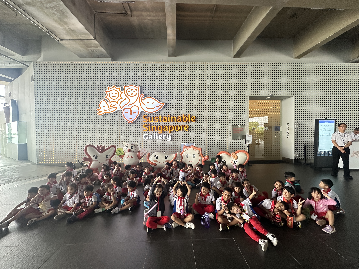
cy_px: 134
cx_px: 180
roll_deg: +0.8
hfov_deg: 102.1
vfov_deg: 85.7
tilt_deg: -1.0
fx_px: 145
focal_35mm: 14
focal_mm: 2.22
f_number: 2.2
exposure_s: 1/58
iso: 320
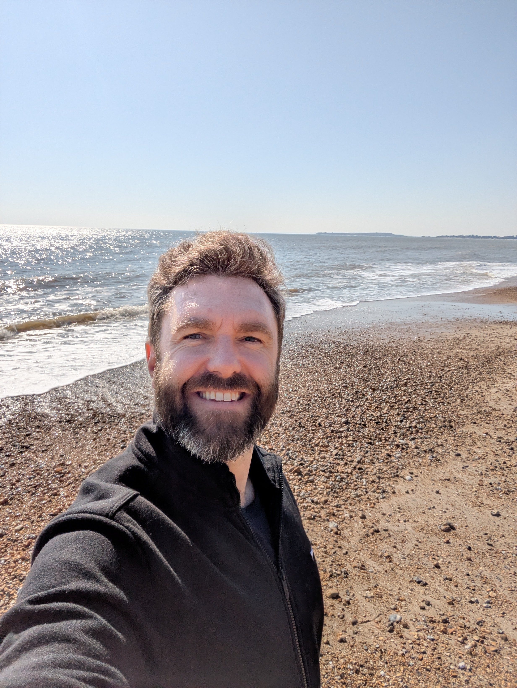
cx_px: 258
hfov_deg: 56.9
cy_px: 344
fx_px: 477
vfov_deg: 71.6
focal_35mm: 24
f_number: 2
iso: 38
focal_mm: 2.51
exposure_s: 1/3984
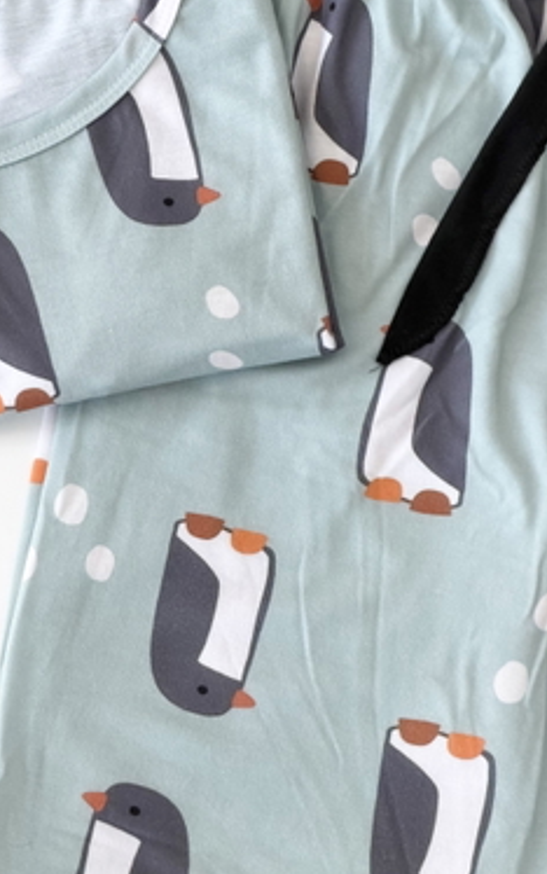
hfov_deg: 8.7
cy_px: 261
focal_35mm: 151
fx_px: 3599
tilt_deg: -76.4
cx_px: 171
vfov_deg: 13.8
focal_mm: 16.89
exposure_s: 1/121
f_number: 2.8
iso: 160
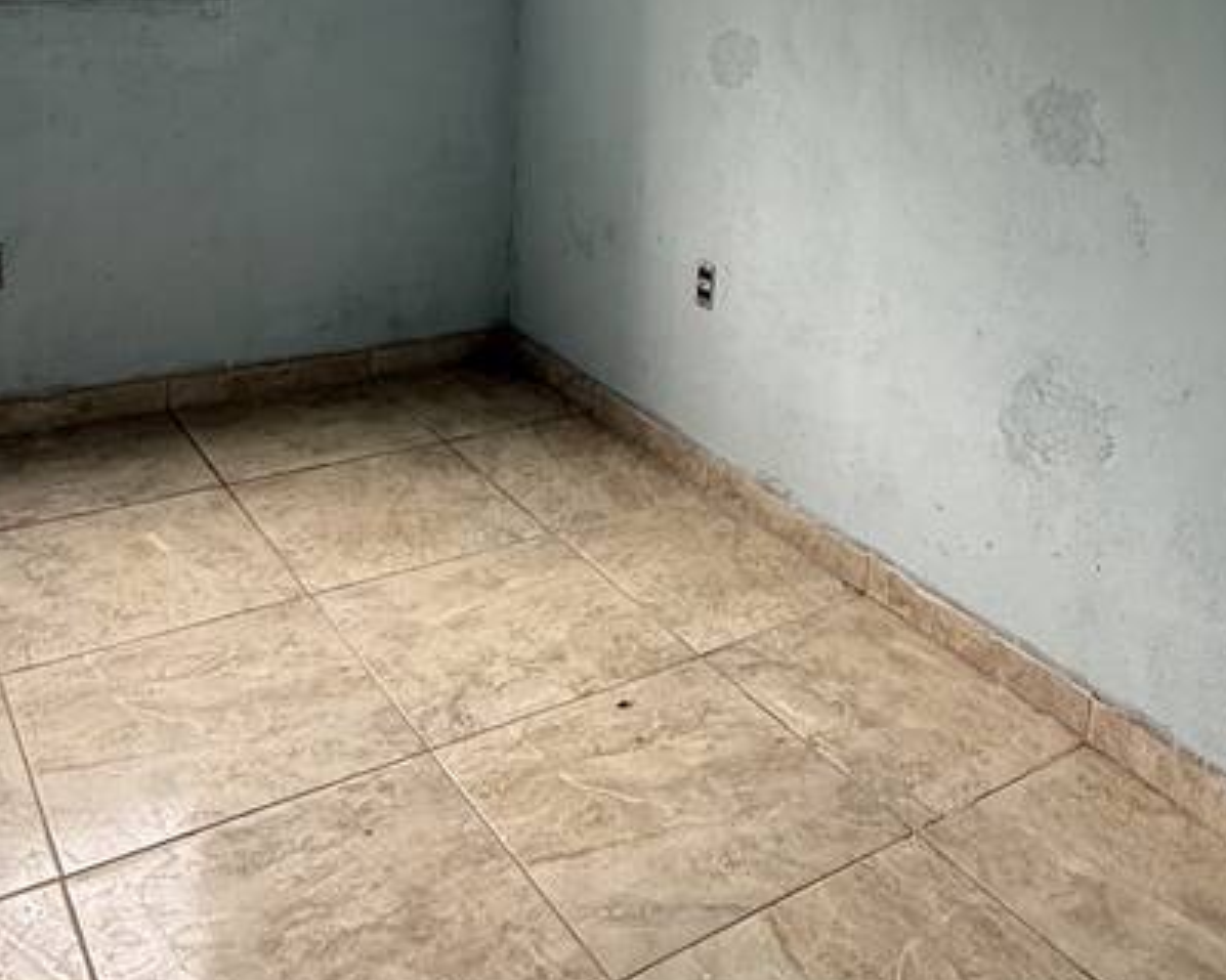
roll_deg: -3.3
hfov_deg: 49.0
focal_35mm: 37
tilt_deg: -5.4
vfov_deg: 37.2
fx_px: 1342
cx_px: 673
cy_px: 77
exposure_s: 1/99
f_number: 2.2
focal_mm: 2.22
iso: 200
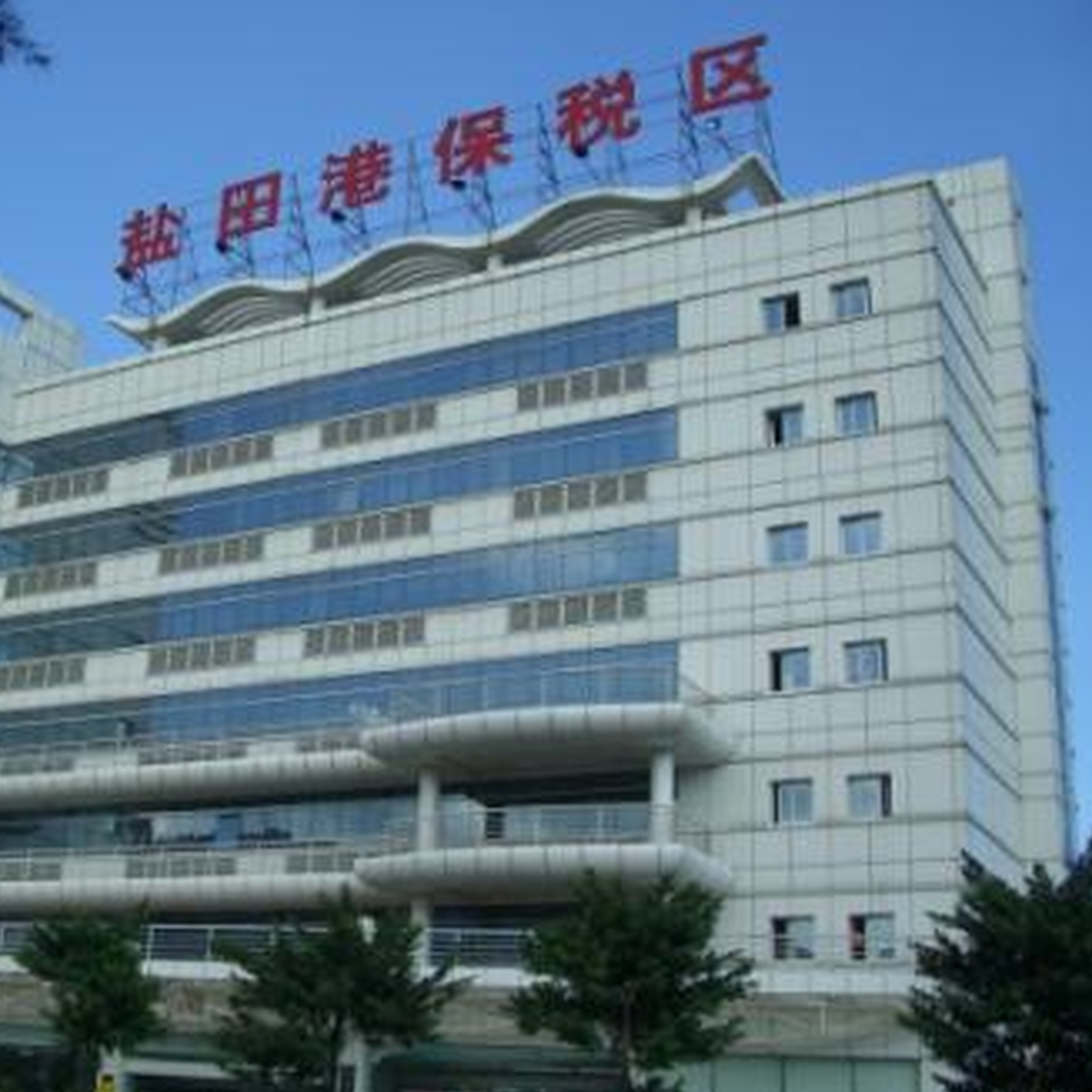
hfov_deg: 36.4
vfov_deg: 36.8
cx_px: 354
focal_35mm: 46
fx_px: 1642
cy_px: 554
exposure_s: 1/200
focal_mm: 7.9
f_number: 5.6
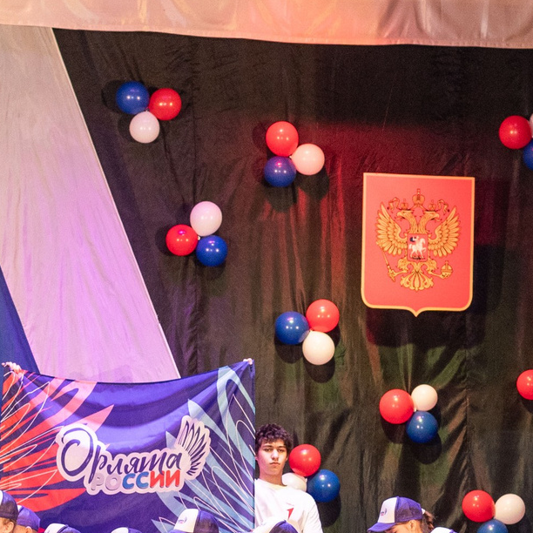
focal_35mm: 189
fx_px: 3292
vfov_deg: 9.2
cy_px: 605
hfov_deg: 9.3
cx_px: 204
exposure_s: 1/200
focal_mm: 50
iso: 800
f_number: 5.6
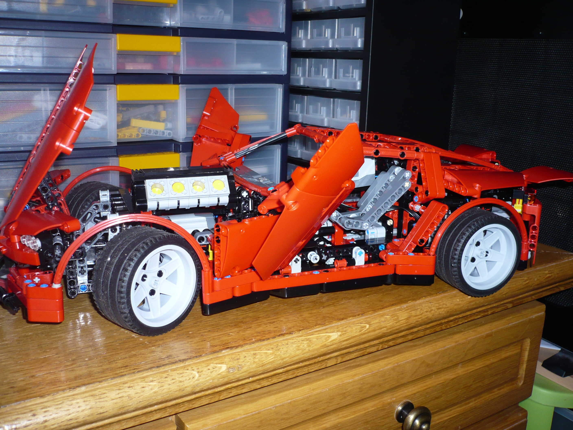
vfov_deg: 40.7
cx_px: 286
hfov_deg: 52.6
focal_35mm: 35
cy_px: 215
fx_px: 579
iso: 100
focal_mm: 5.8
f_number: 2.8
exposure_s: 1/30
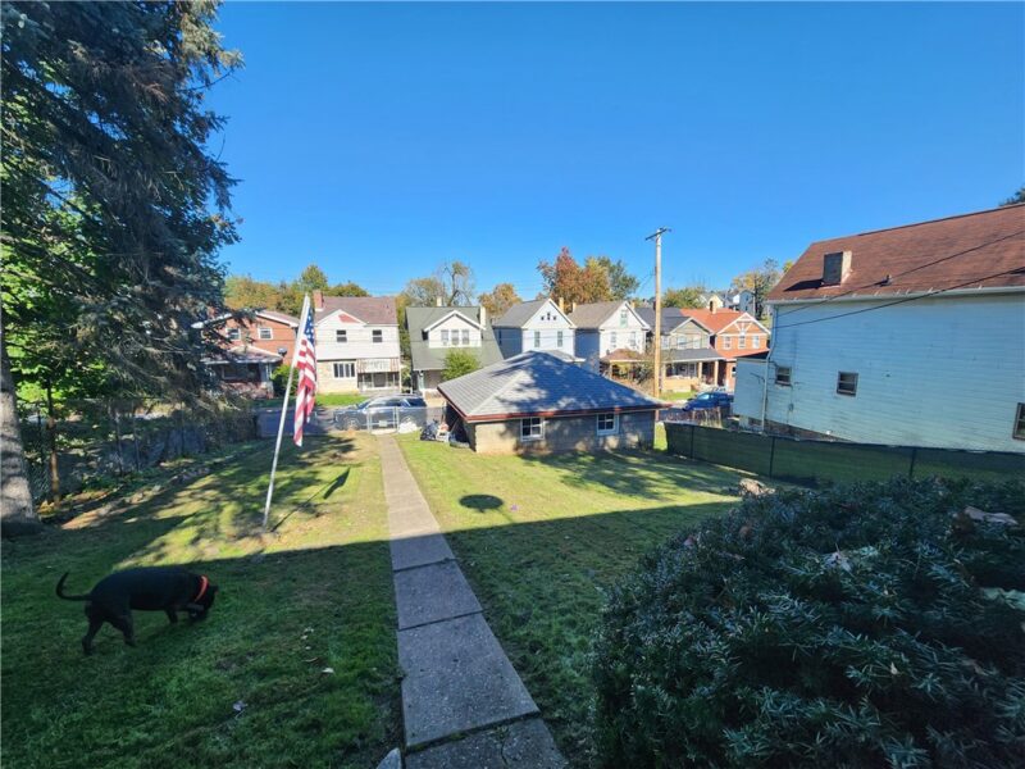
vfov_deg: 89.9
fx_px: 385
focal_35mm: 13
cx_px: 512
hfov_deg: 106.2
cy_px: 384
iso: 50
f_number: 2.2
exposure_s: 1/871
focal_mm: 2.2
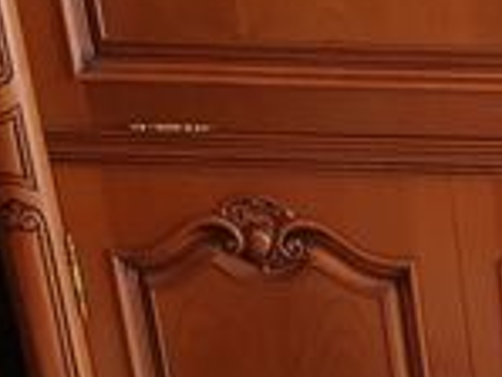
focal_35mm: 154
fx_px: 2235
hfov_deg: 11.4
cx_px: 1031
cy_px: 1193
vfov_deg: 8.0
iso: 1000
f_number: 1.6
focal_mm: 6.14
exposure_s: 1/20
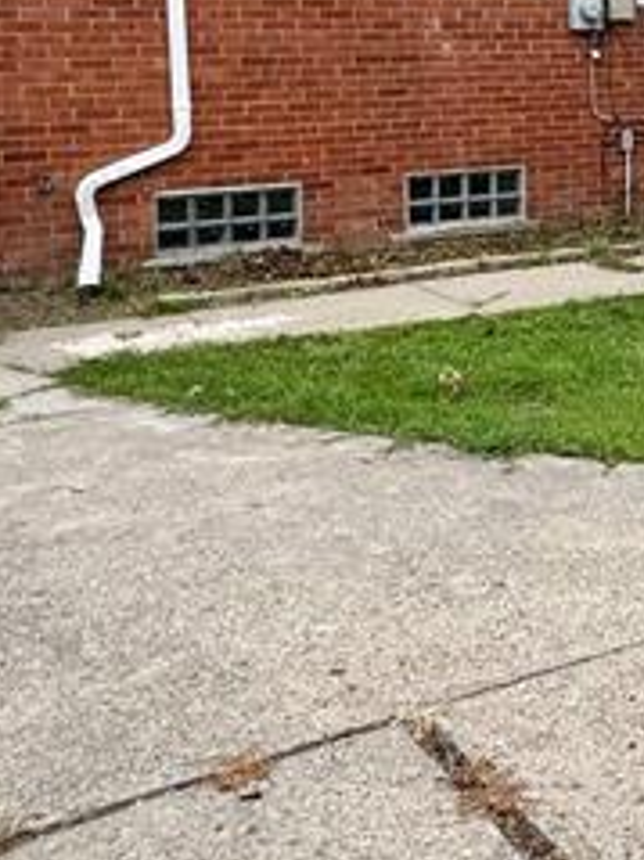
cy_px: 86
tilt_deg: -2.0
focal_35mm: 60
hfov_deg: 20.1
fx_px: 1490
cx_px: 1029
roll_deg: +1.2
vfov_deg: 30.8
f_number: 2.2
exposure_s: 1/340
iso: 40
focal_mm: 2.22
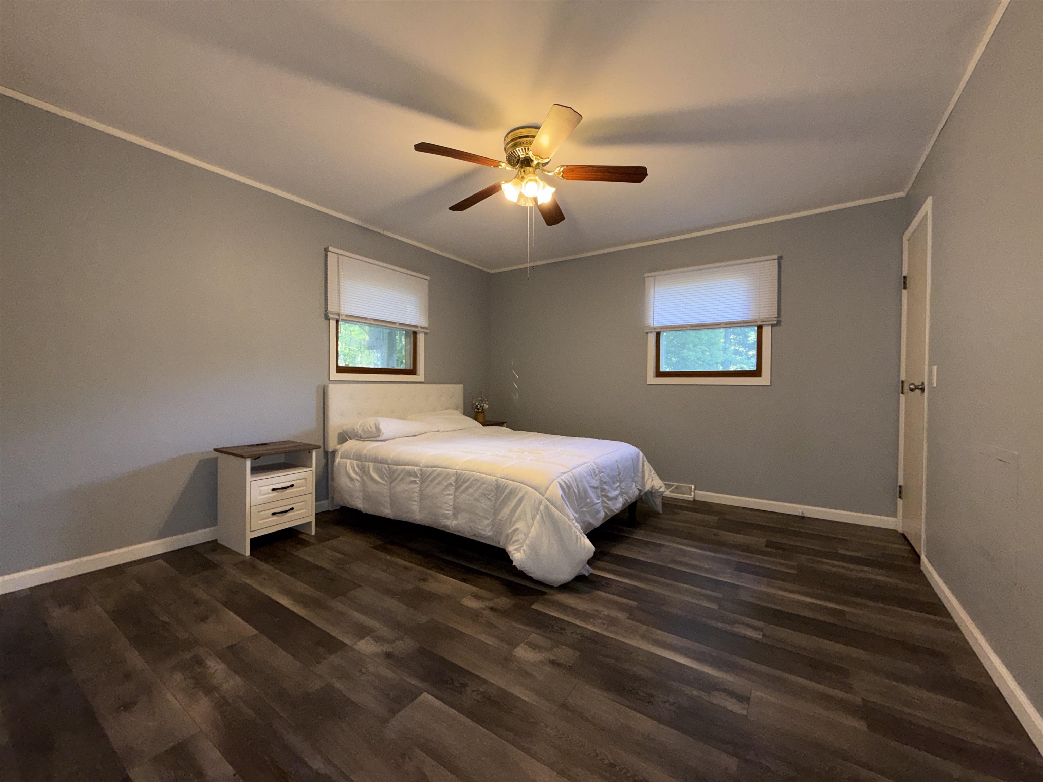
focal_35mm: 14
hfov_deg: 102.1
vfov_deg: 85.7
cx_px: 522
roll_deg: -0.4
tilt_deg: -0.5
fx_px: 422
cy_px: 391
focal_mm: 2.22
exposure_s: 1/63
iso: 80
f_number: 2.2
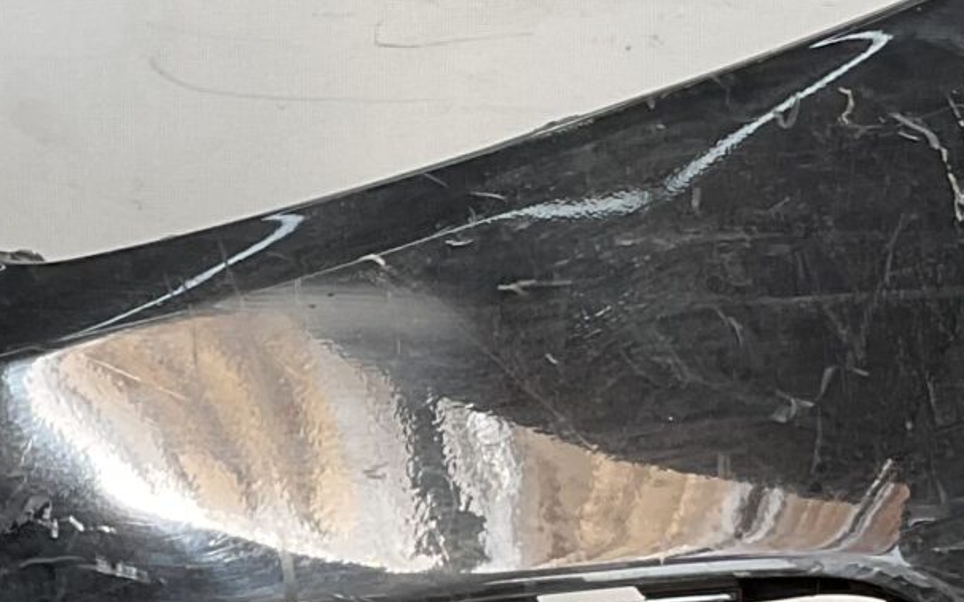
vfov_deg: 10.1
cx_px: 6
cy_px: 430
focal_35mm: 130
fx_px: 3415
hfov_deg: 15.8
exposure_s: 1/163
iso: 16
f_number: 1.8
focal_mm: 3
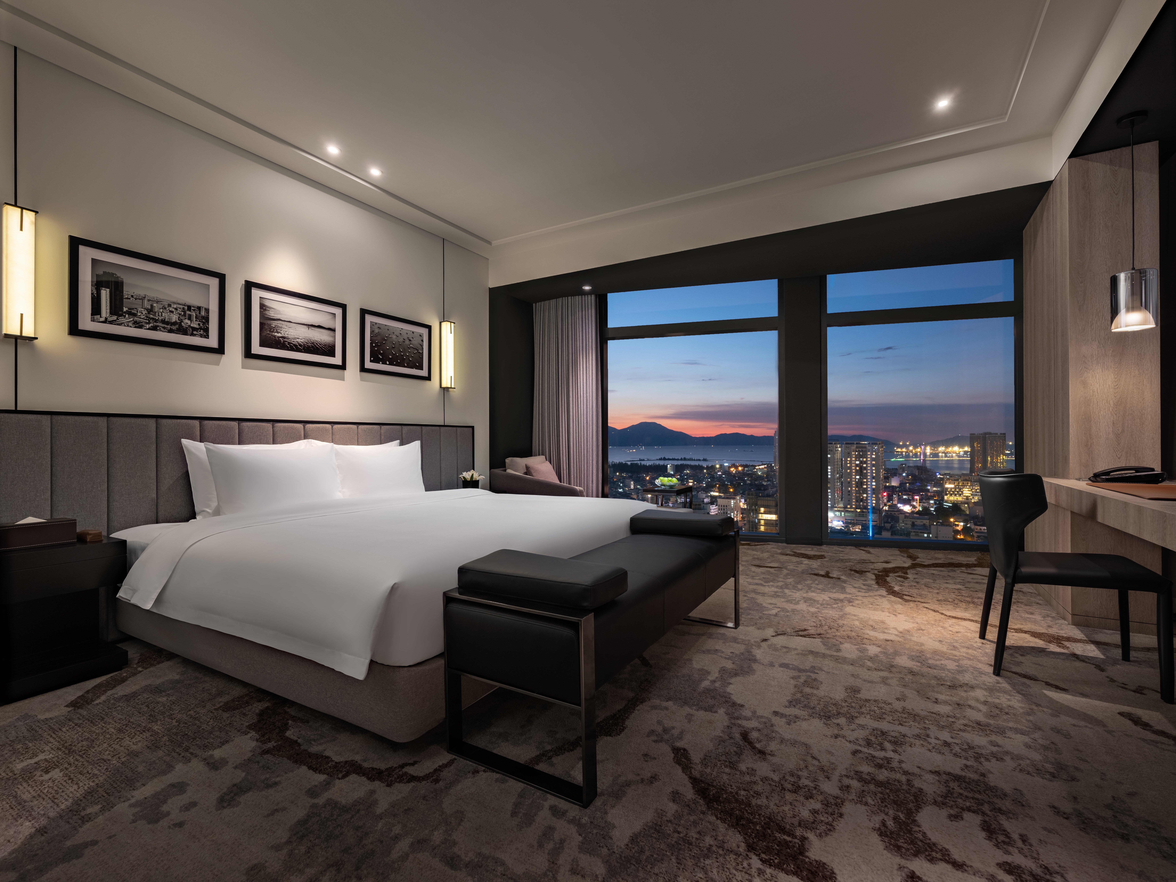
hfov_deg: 94.5
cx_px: 588
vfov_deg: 78.1
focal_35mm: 16
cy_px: 441
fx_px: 544
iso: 200
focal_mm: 20
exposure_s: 1/10
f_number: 8
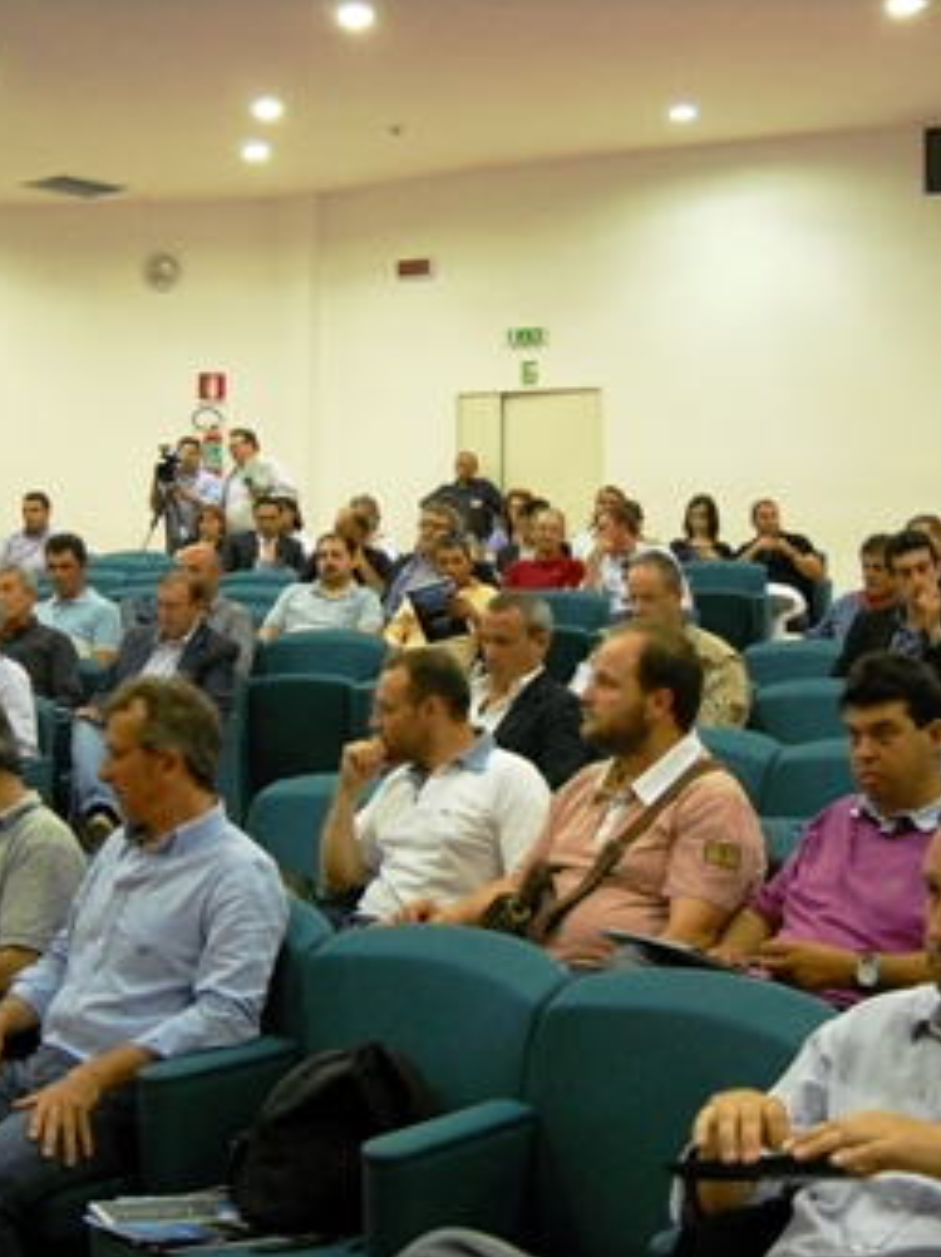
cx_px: 519
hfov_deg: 26.5
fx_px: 1996
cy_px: 628
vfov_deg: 35.0
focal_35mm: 55
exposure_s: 1/14
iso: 400
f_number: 3.1
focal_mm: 6.72
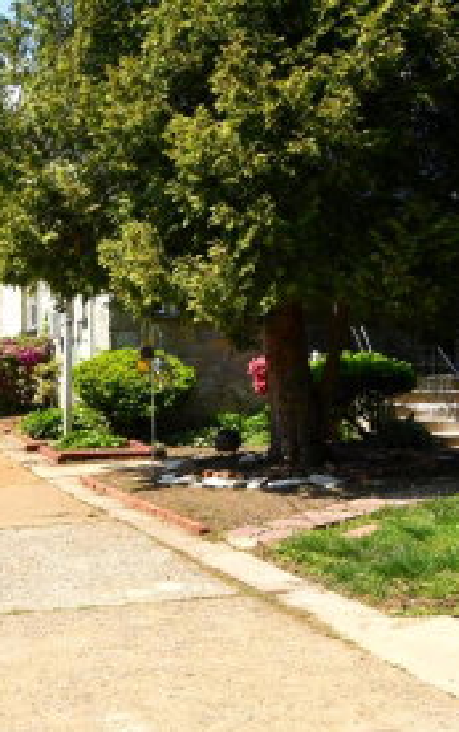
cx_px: 287
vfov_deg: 30.2
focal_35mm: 68
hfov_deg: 19.1
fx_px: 1358
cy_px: 326
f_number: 8
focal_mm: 24
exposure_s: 1/250
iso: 200
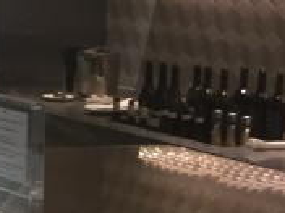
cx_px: 136
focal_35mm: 169
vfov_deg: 8.5
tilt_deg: -17.1
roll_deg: -2.1
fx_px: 1391
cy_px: 349
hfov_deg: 11.7
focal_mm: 4.15
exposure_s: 1/33
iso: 100
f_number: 2.2
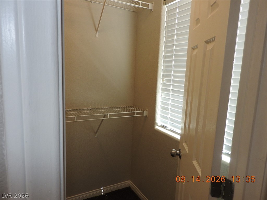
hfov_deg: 71.6
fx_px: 185
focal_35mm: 24
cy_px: 100
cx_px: 134
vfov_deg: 56.8
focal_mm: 4.3
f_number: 3.3
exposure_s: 1/30
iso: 140
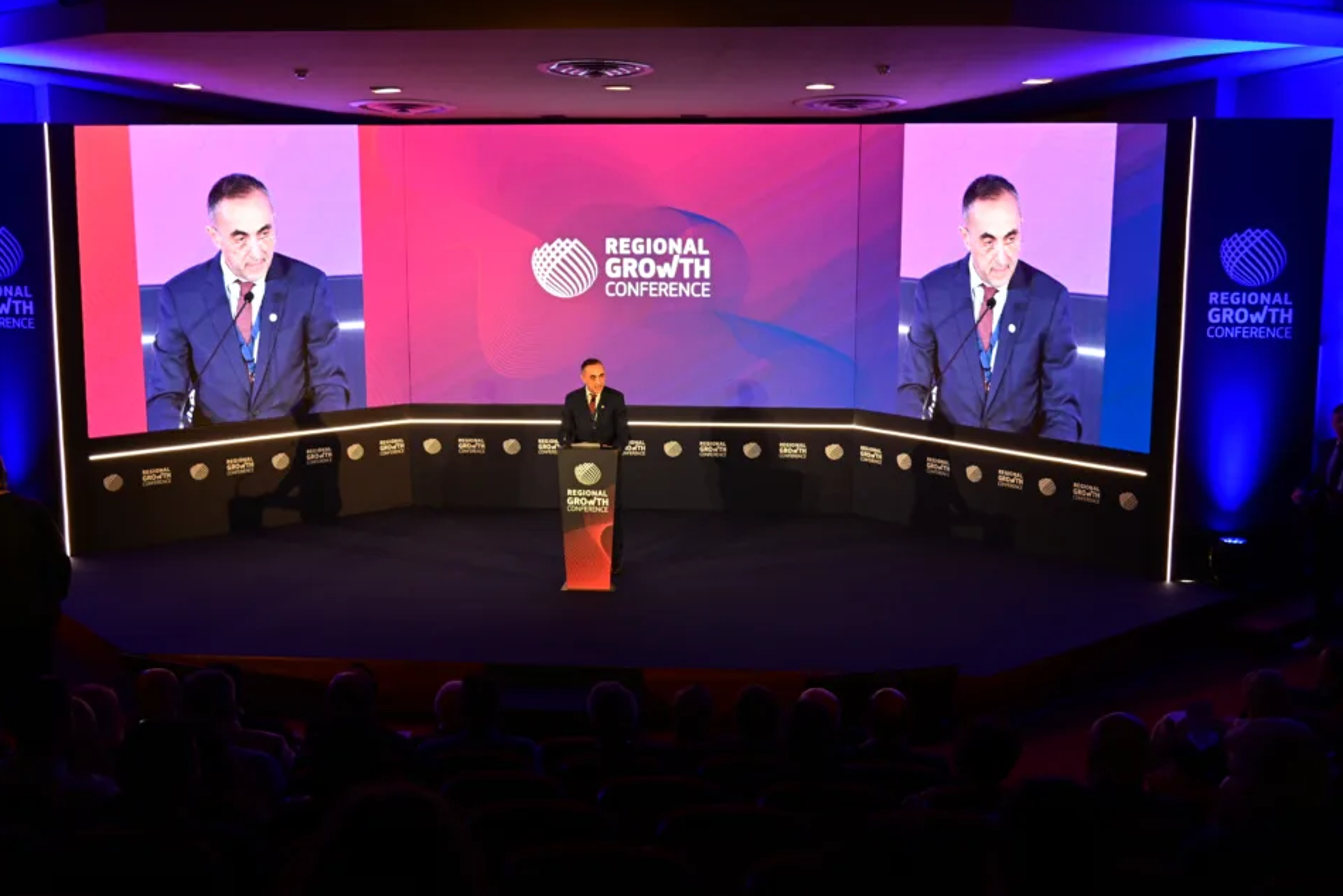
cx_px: 641
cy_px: 430
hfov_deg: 47.4
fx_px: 1530
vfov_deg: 32.6
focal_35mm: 41
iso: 2500
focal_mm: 38
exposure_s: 1/160
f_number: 4
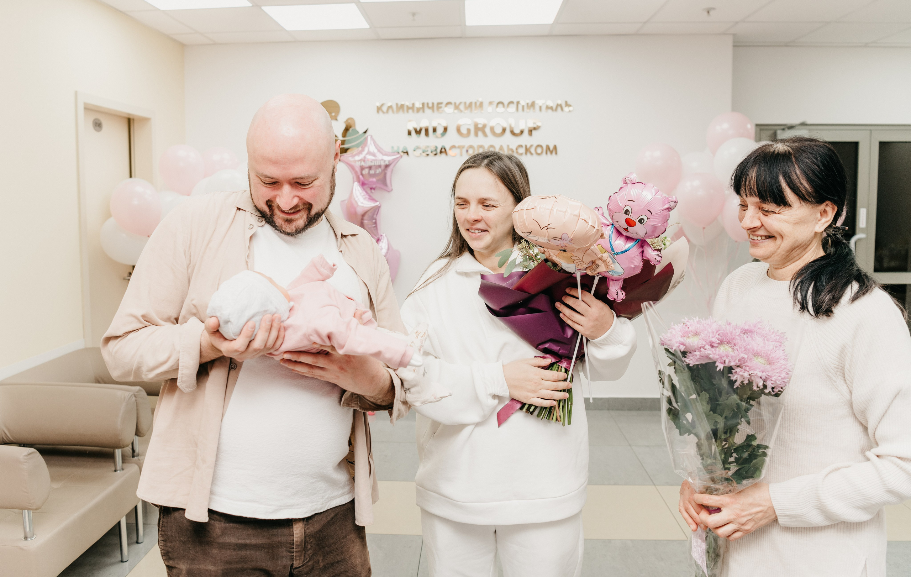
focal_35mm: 27
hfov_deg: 68.8
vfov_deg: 46.9
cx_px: 422
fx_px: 664
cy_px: 255
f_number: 4
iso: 200
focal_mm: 24
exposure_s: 1/160
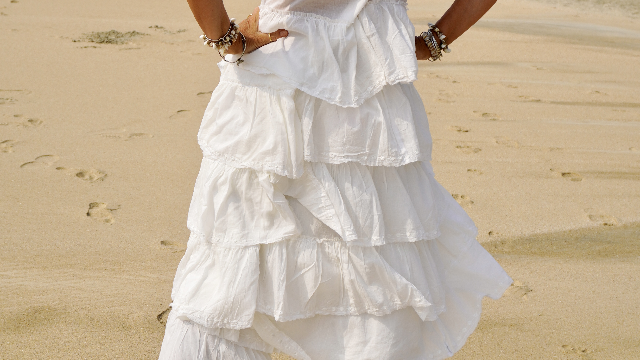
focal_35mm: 60
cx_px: 321
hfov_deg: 35.0
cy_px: 155
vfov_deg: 20.1
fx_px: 1015
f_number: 5
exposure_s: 1/1600
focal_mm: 25
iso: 100
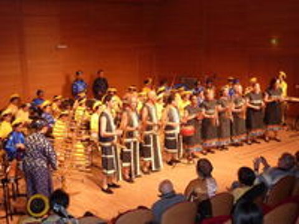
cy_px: 112
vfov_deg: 32.2
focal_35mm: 45
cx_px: 150
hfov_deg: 42.1
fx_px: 389
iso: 640
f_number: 3.7
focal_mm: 7.3
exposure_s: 1/30
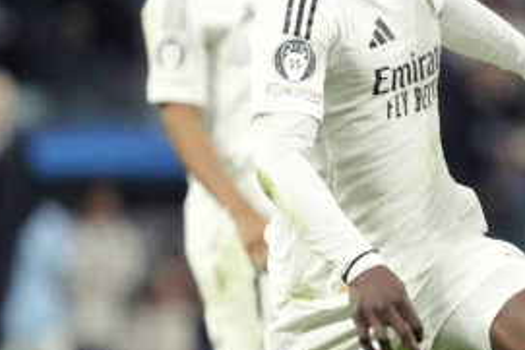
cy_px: 189
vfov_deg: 1.2
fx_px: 16531
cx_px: 620
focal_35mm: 1133
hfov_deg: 1.8
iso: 4000
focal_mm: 300
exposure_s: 1/2000
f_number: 2.8
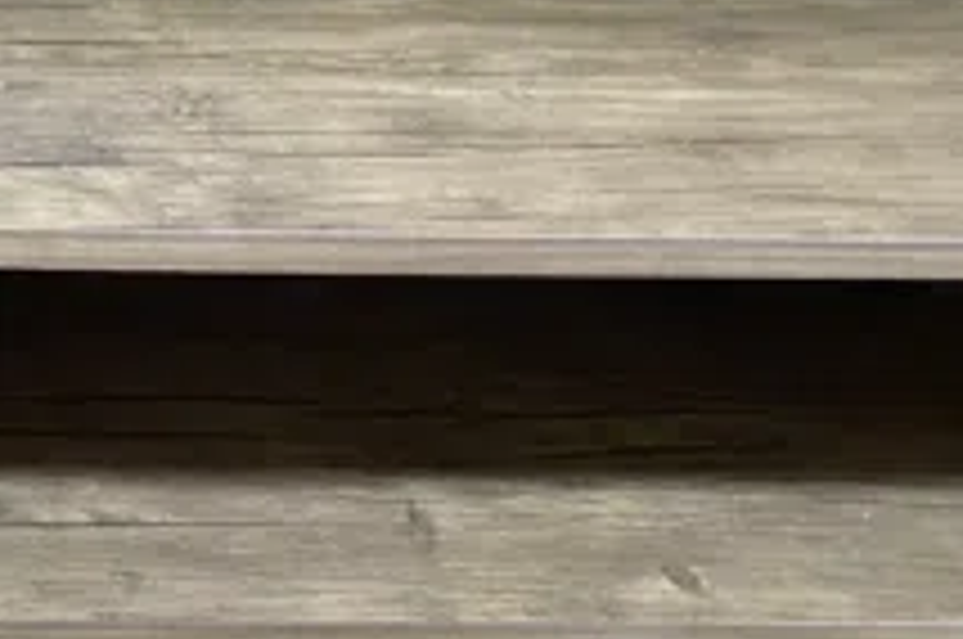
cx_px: -436
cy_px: 9
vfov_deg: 16.5
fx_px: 2163
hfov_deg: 21.5
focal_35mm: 81
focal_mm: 4.25
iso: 500
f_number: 1.8
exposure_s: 1/33
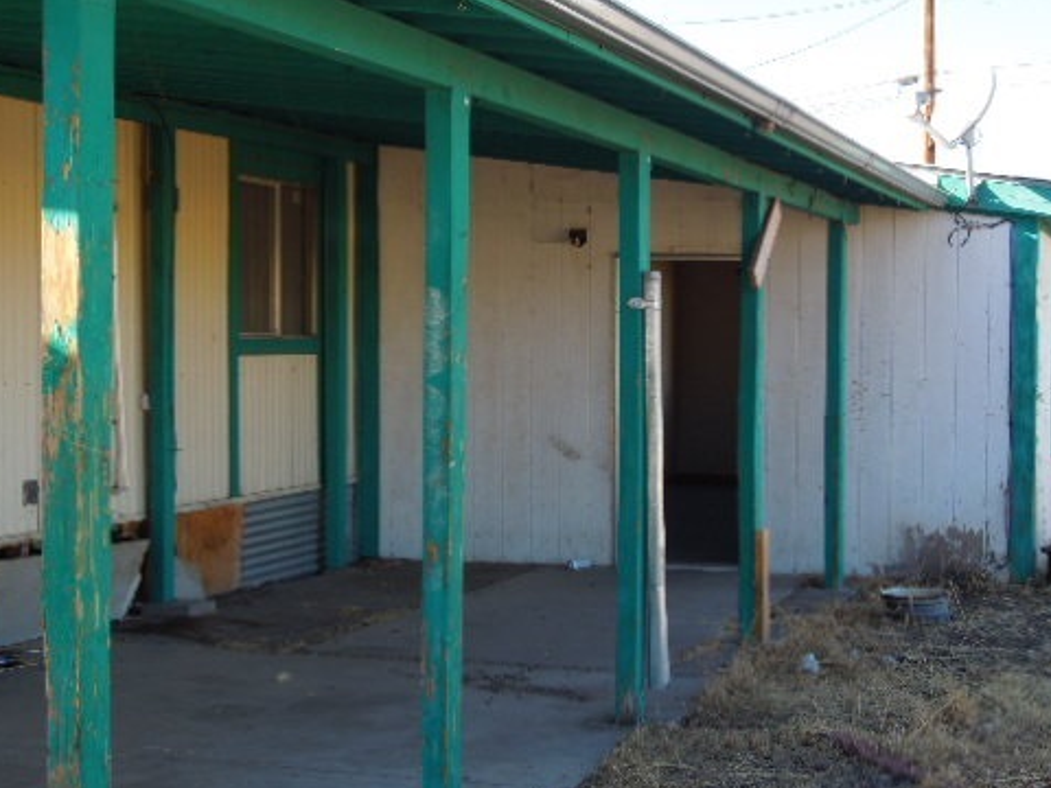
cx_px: 510
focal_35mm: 64
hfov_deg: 30.3
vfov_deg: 22.9
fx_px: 1943
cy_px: 416
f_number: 4
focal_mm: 8.7
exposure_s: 1/160
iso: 100
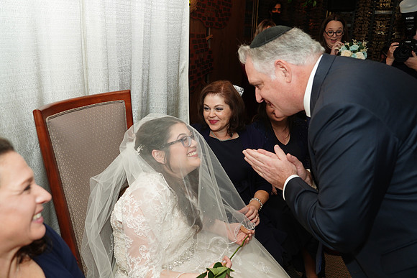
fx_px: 371
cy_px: 139
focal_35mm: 32
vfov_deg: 41.1
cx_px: 208
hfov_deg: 58.7
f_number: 5
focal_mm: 32
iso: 640
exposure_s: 1/100
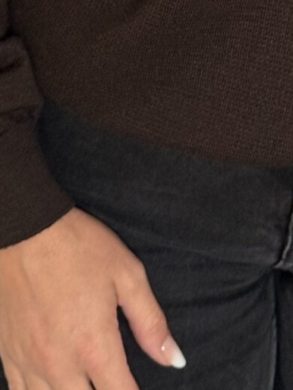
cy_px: -187
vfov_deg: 10.7
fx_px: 2021
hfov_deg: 8.3
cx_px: 278
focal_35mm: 179
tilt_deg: -19.5
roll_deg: -2.8
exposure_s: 1/92
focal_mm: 6.76
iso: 100
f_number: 1.78
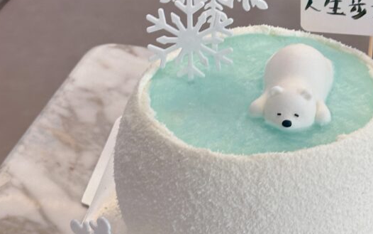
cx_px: 267
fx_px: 1007
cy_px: 128
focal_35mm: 99
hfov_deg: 20.9
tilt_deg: -35.7
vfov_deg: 13.2
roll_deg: -2.0
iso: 125
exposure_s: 1/50
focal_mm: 6.86
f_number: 1.78
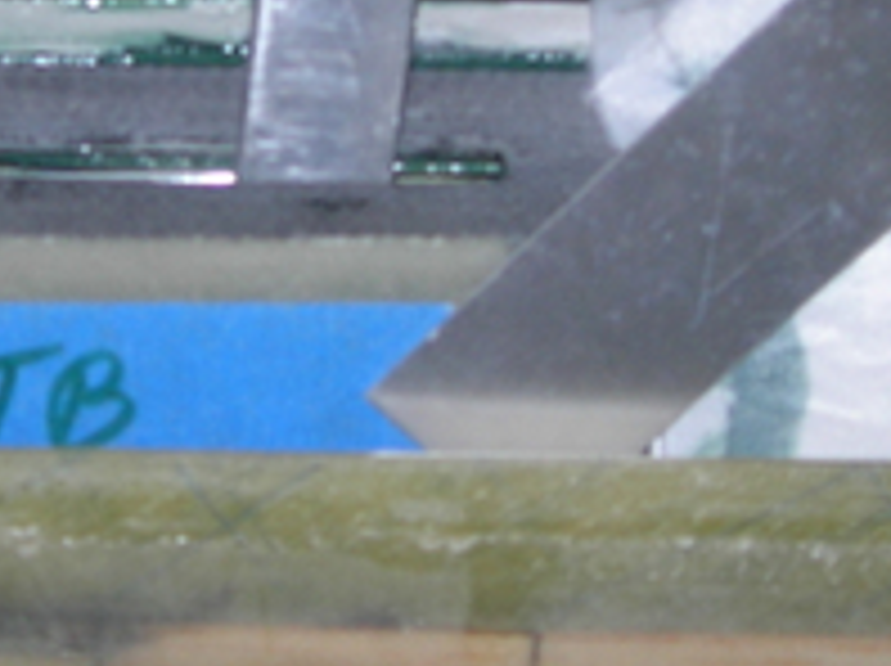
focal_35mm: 123
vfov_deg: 11.9
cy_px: 72
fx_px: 3162
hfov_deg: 16.0
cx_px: 306
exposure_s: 1/60.1
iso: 64
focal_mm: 7.8
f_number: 2.8
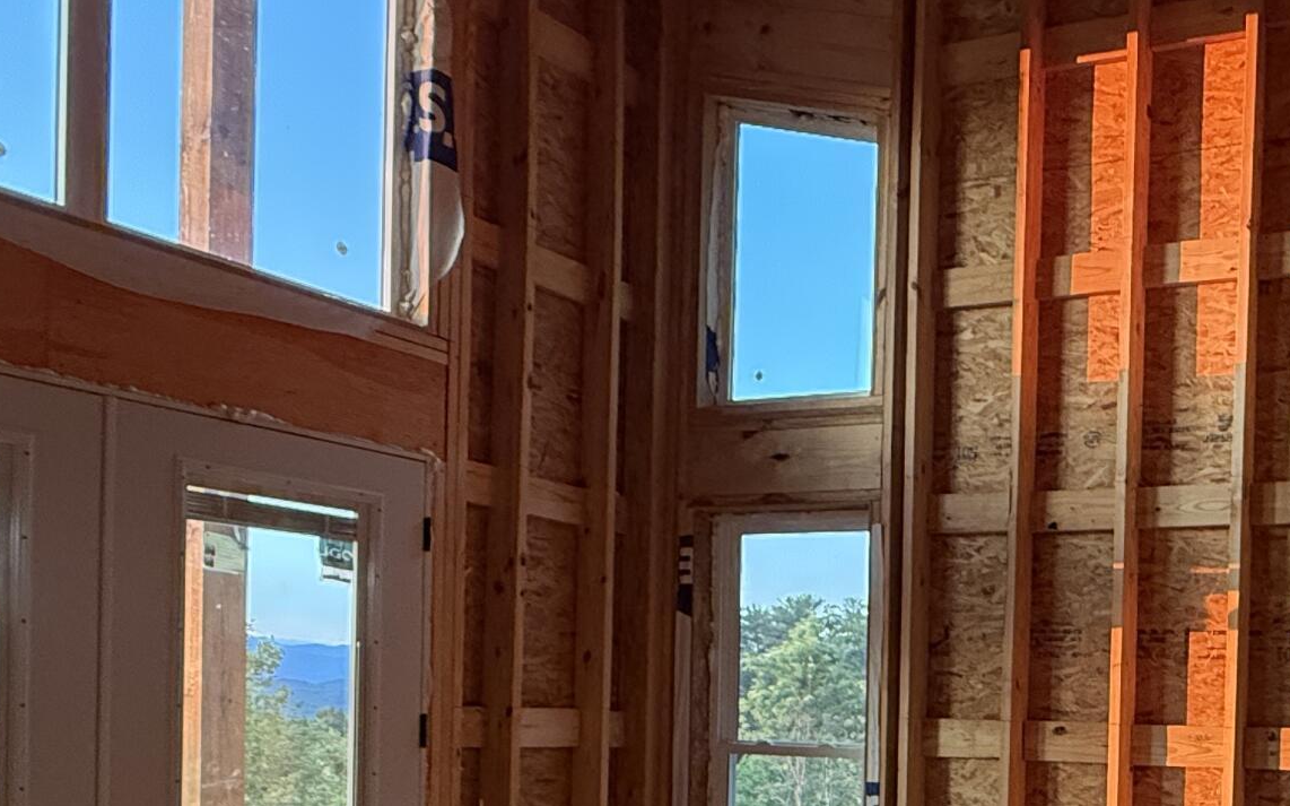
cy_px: 727
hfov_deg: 46.0
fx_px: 1371
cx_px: 1138
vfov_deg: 31.2
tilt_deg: -0.2
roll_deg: -1.6
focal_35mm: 39
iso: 500
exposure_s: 1/60
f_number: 2.2
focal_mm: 2.22
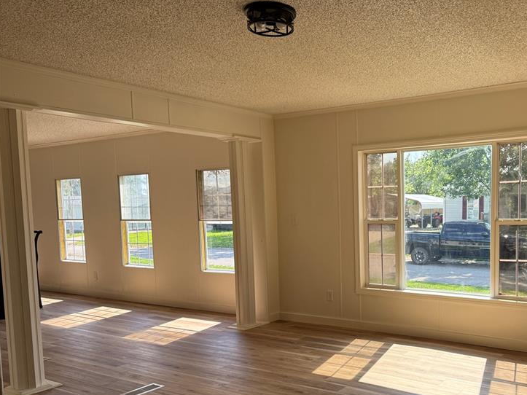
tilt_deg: -4.1
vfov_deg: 41.4
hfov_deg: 52.5
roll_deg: +1.0
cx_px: 370
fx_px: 518
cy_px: 254
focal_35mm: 34
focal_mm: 6.76
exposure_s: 1/967
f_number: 1.78
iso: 100
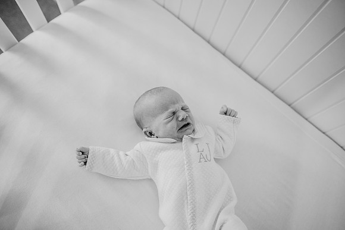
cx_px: 172
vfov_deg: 53.2
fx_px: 230
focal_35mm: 24
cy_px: 115
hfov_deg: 73.7
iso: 640
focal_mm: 24
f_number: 2.2
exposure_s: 1/160
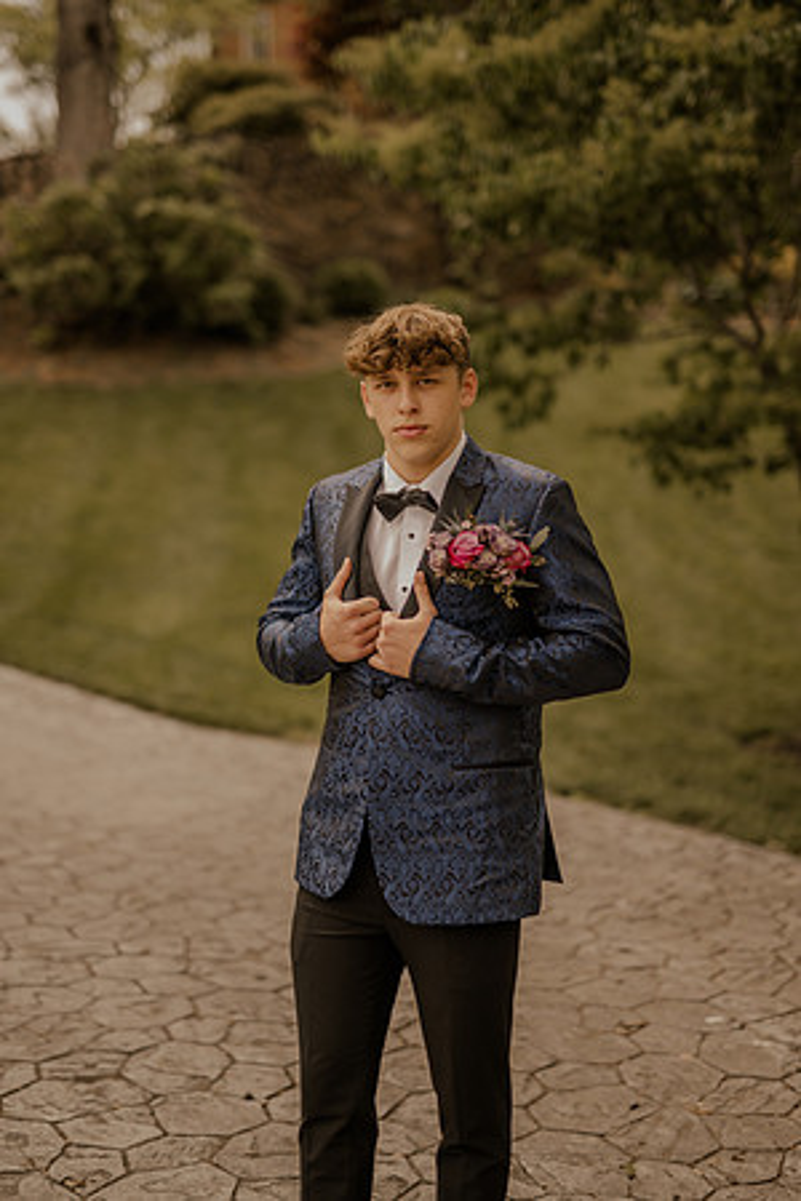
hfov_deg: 27.0
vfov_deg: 39.6
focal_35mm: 50
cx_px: 400
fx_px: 1669
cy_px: 600
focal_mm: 50
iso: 100
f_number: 2.2
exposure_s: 1/1600
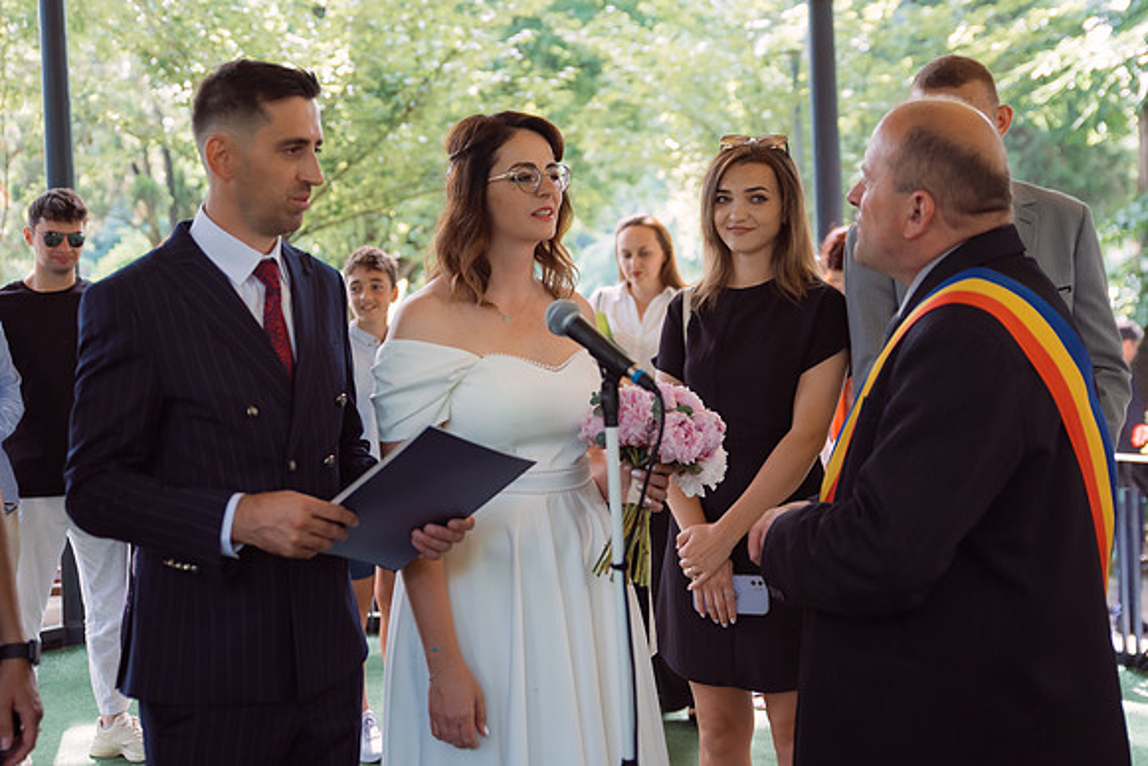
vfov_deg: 24.9
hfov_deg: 36.7
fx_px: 1731
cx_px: 537
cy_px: 314
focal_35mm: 54
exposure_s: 1/320
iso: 500
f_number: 2.8
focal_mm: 46
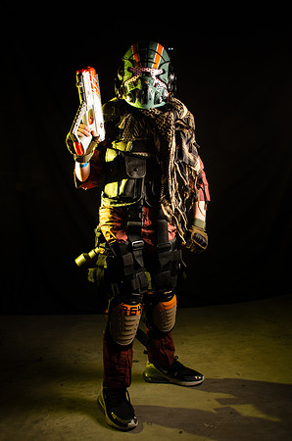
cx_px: 146
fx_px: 440
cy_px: 220
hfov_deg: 36.7
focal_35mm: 36
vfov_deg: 53.2
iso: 140
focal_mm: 24
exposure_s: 1/125
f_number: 8
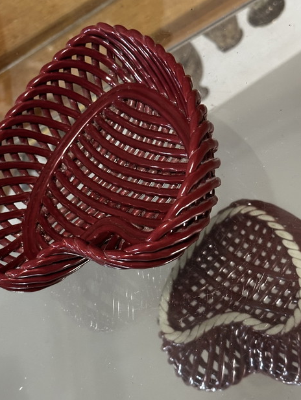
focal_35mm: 58
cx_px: 138
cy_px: 232
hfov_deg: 25.2
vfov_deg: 33.2
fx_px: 672
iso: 640
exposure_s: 1/25
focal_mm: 6.86
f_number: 1.78
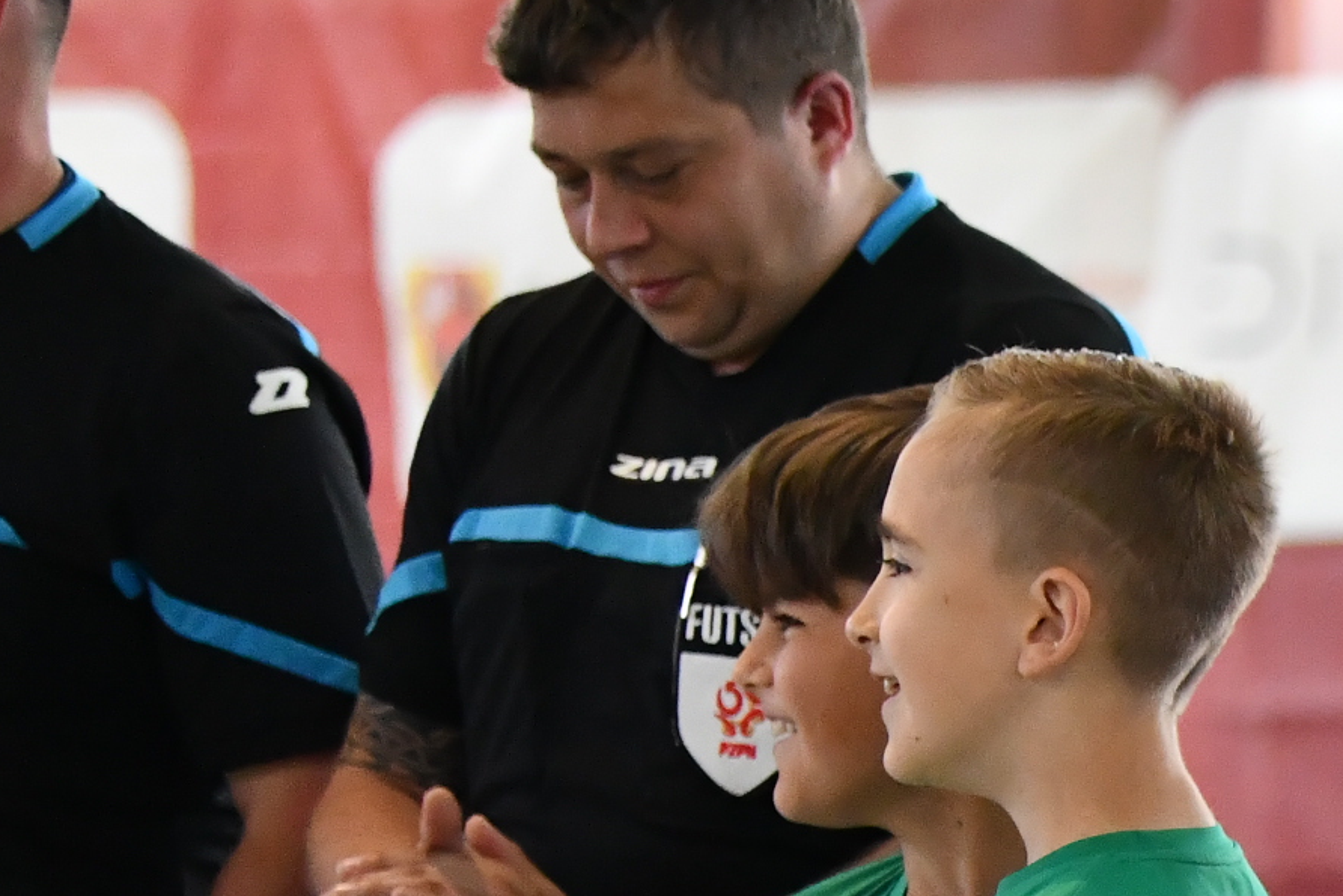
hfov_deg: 6.1
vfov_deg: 4.2
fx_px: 12088
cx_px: 3061
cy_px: 1836
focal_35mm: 324
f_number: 2.8
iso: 2500
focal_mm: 70
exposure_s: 1/400
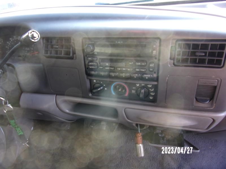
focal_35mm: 24
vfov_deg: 56.8
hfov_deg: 71.6
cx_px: 113
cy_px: 84
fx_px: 157
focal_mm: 4.3
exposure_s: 1/34
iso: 131
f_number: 3.3
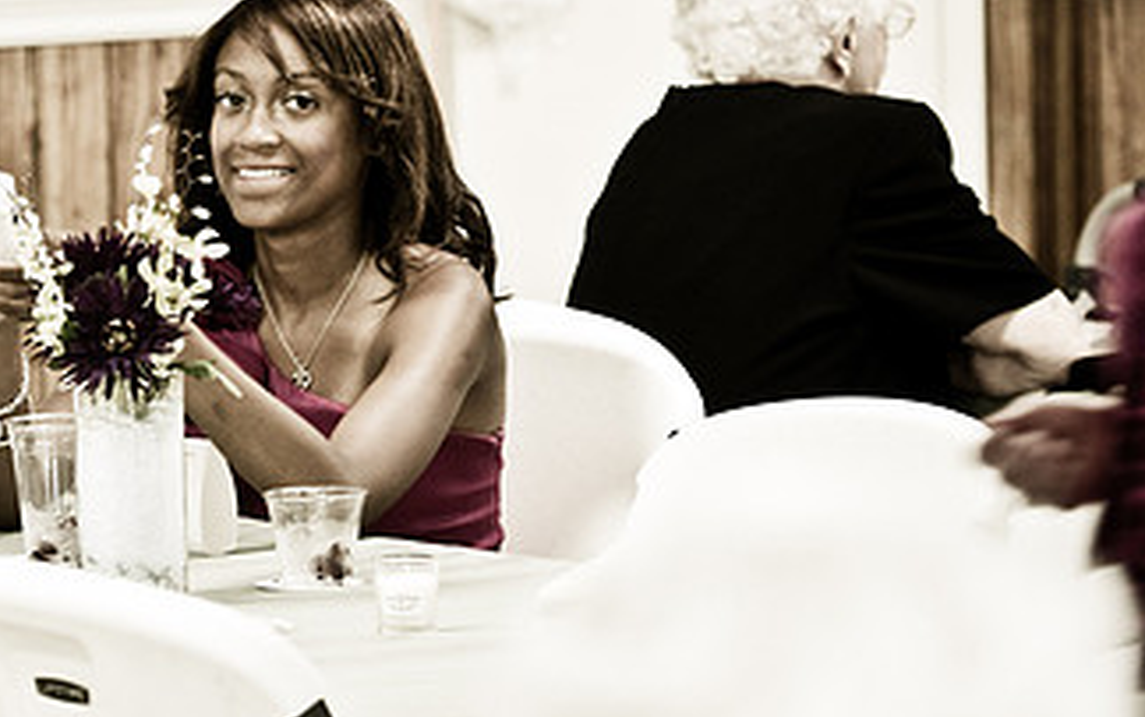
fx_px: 8959
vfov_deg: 4.6
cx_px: 247
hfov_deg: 7.3
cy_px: 132
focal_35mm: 287
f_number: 2.8
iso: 200
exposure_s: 1/25
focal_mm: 105
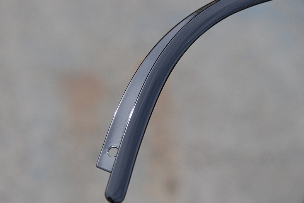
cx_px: 138
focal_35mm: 134
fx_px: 1133
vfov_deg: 10.3
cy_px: 108
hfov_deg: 15.3
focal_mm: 78
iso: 200
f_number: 5.6
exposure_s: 1/500
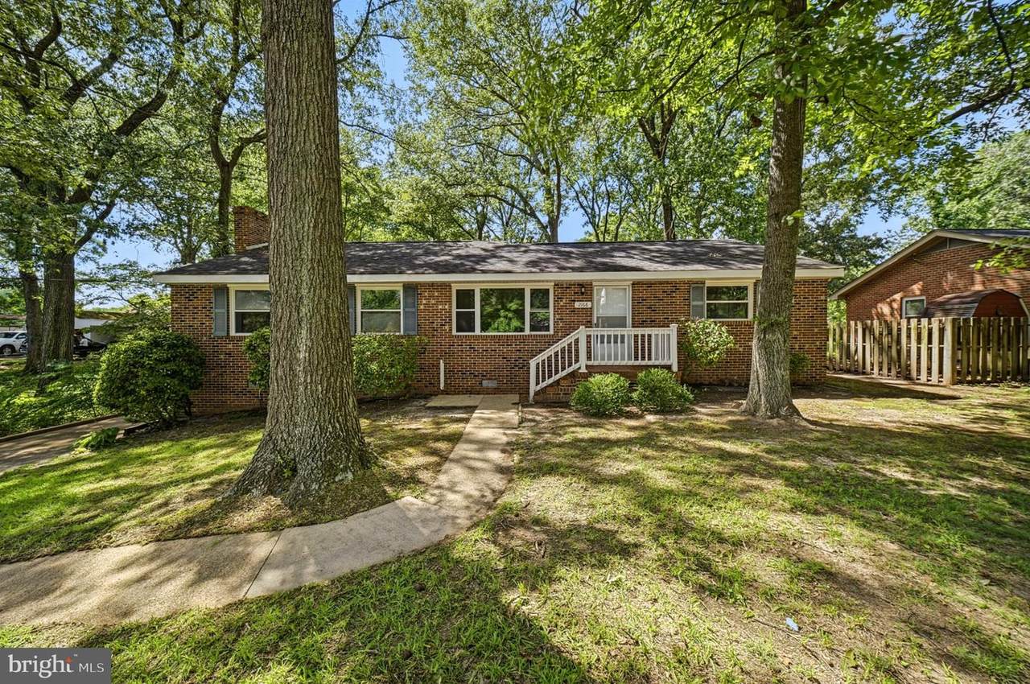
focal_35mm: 12
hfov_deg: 112.7
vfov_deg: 89.8
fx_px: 343
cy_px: 342
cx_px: 515
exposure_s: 1/50
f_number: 8
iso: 250
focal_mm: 12
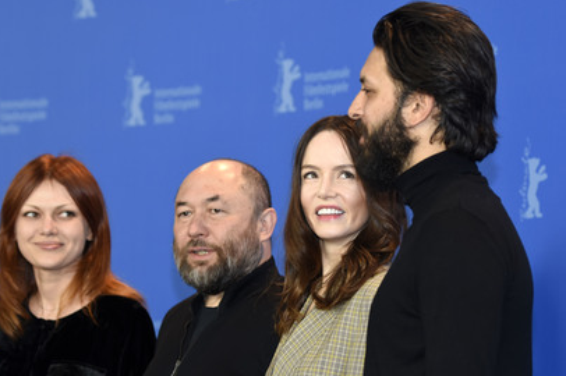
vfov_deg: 8.1
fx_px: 2671
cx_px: 282
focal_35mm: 170
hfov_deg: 12.1
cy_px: 206
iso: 640
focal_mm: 102
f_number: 3.2
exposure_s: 1/320
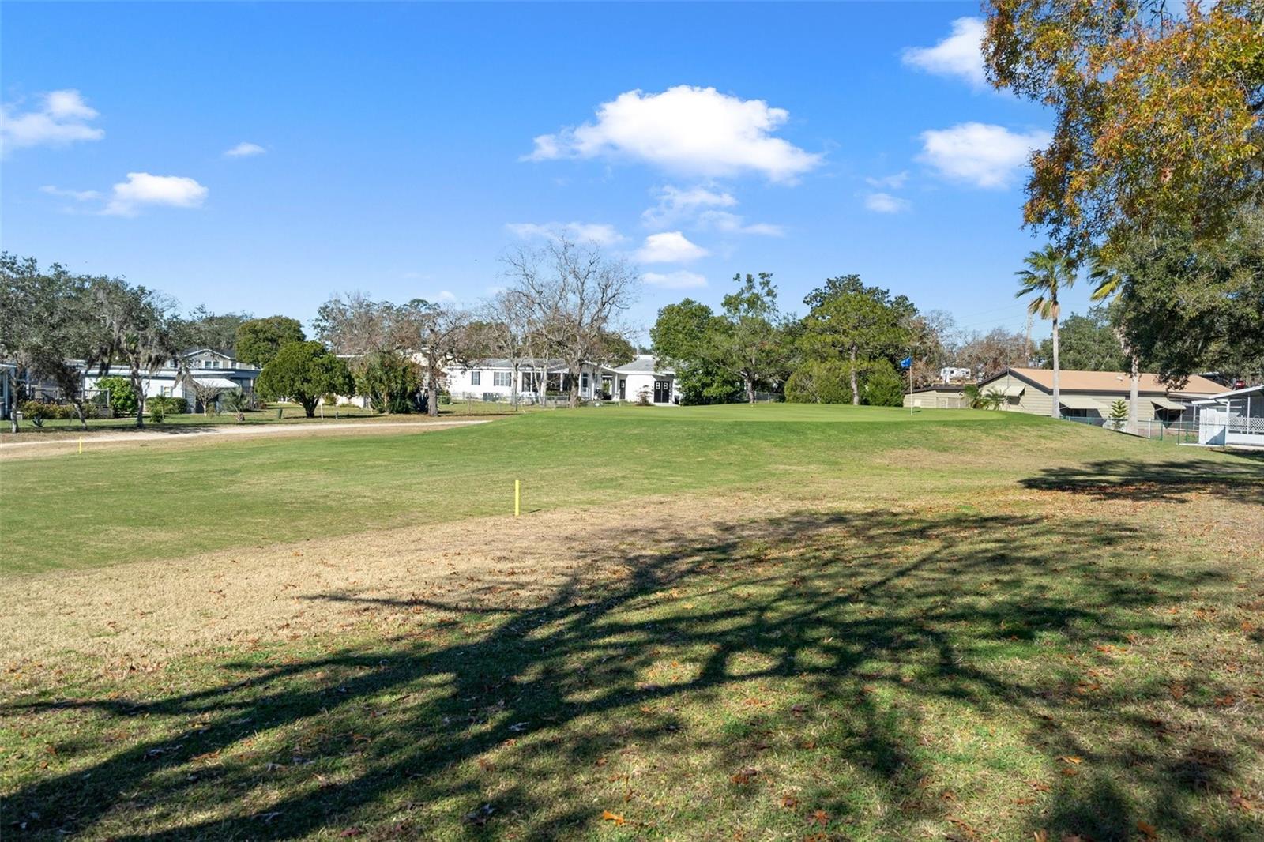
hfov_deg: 61.9
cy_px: 421
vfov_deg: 43.6
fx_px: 1053
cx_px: 632
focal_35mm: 30
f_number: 8
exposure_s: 1/640
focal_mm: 30
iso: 640
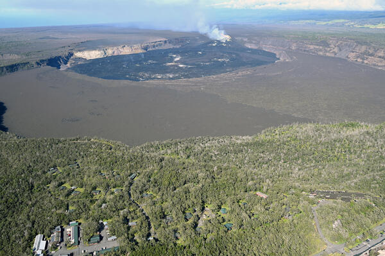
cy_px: 128
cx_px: 192
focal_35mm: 30
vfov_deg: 42.9
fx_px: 326
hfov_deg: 61.1
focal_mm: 30.5
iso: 100
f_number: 6.3
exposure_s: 1/320
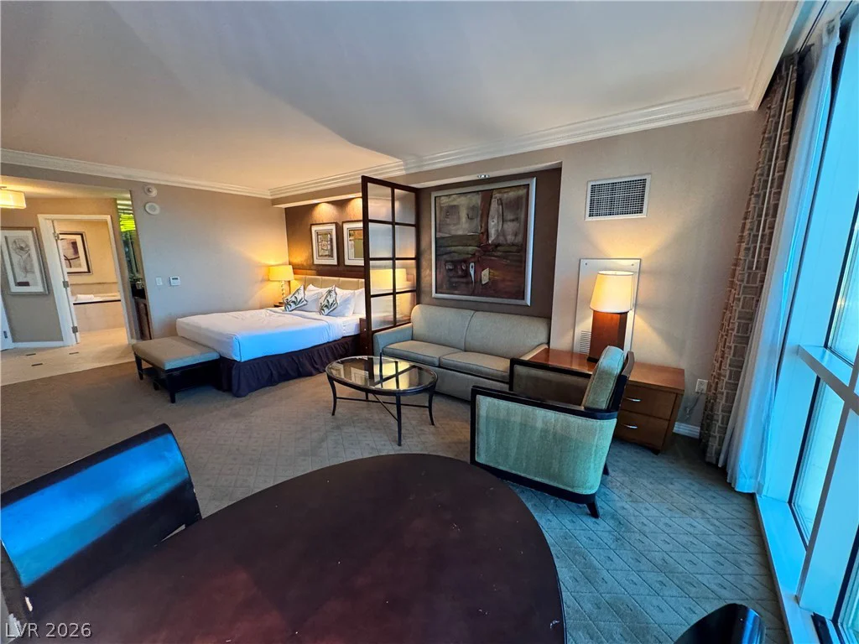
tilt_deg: -12.1
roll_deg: -0.5
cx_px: 430
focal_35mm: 14
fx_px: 347
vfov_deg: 85.7
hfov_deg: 102.1
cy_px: 322
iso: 400
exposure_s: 1/60
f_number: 2.2
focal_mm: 2.22
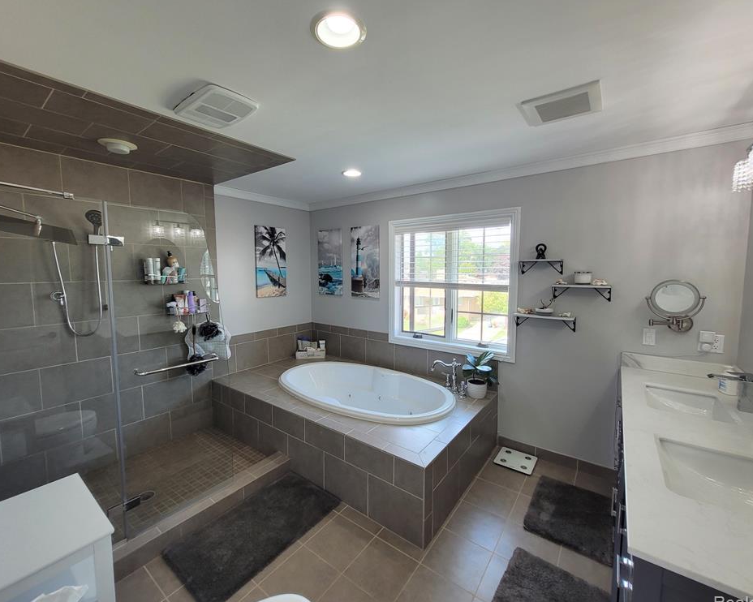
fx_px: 312
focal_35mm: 14
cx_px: 381
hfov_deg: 100.7
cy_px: 304
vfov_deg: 88.0
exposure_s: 1/60
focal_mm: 1.74
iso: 64
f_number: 2.2
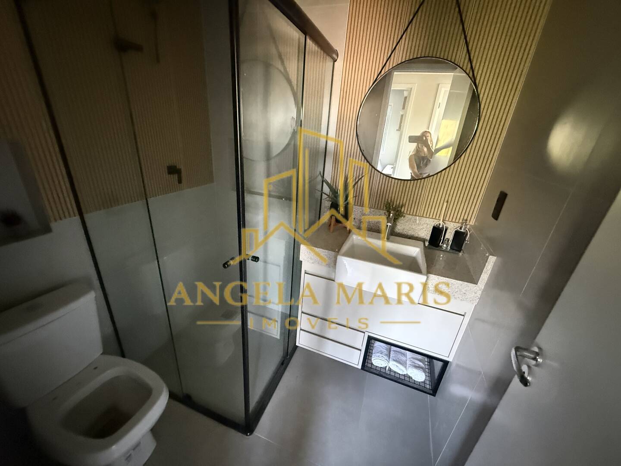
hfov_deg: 102.1
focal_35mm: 14
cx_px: 310
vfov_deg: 85.7
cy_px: 233
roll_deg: -3.2
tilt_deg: -23.6
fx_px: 251
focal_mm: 2.22
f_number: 2.2
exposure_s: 1/46
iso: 1250
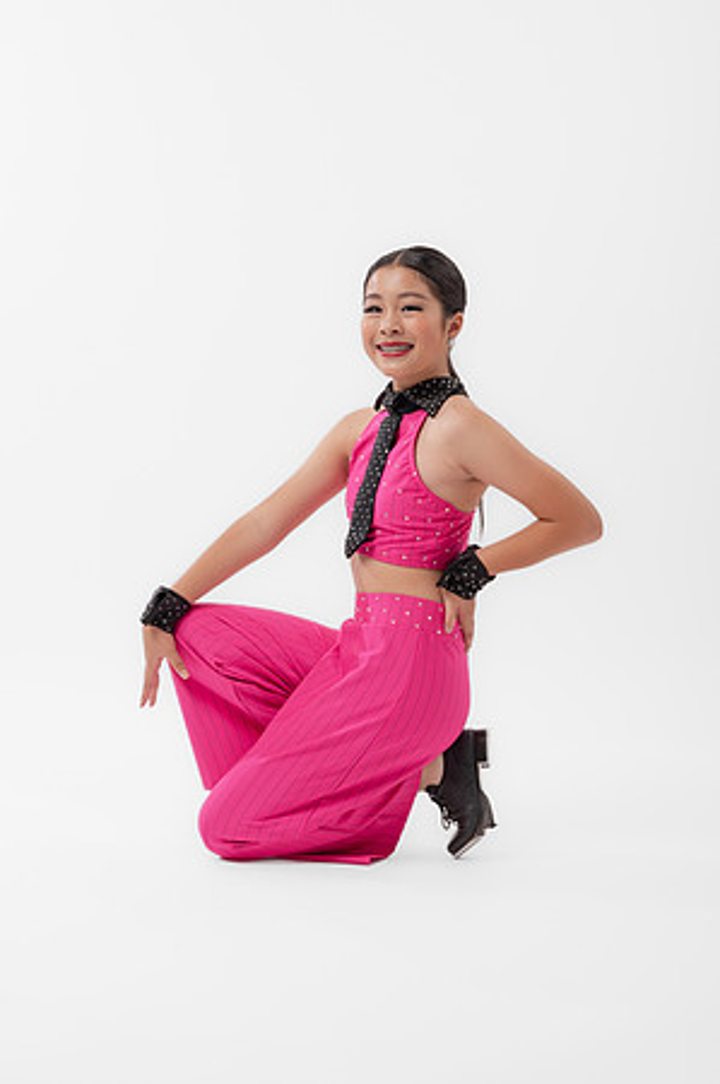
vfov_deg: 32.4
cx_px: 360
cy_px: 542
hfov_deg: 21.9
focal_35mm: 62
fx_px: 1864
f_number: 8
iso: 640
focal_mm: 62
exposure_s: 1/160
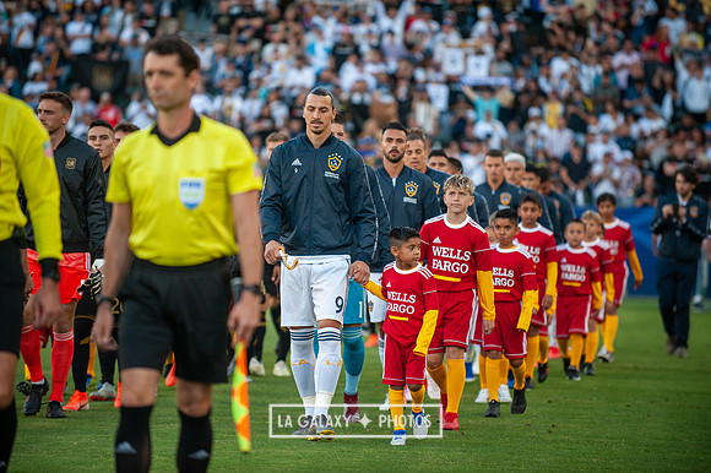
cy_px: 236
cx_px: 356
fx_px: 3948
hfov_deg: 10.3
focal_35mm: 200
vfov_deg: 6.9
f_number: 2.8
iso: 800
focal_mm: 200
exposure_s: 1/800
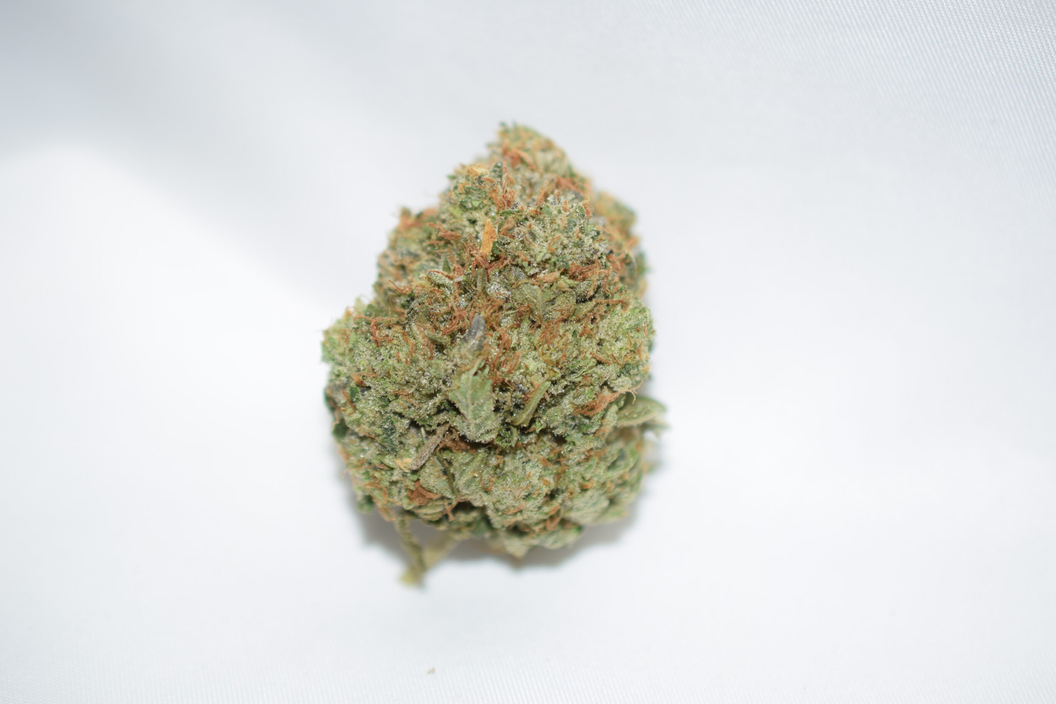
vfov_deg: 22.3
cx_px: 533
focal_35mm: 61
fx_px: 1789
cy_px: 347
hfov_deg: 32.9
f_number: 3.2
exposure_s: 1/60
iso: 100
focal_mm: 40
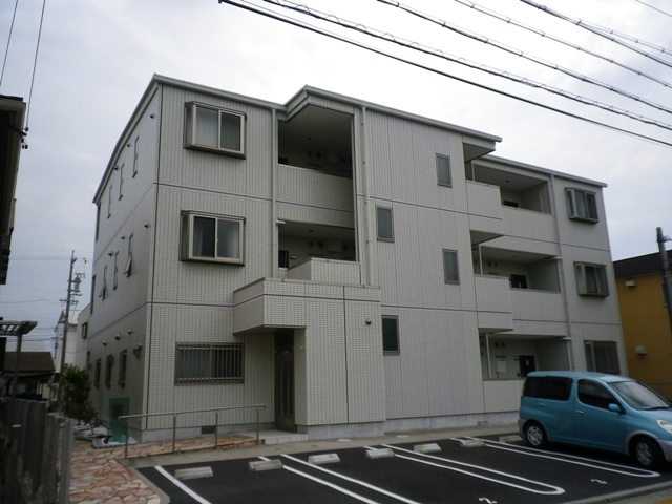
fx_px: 544
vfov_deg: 49.7
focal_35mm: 28
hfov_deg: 63.4
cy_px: 252
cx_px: 336
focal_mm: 5.05
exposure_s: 1/1000
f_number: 3.5
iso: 80
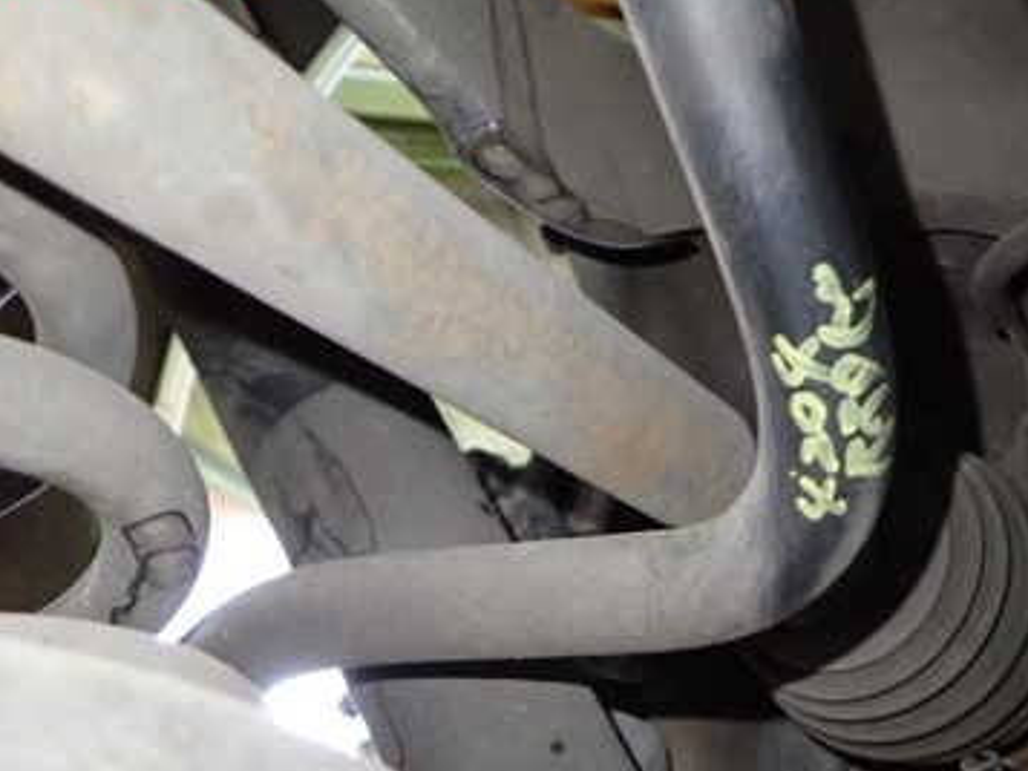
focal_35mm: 42
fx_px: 1248
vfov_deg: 33.8
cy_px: 567
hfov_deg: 44.6
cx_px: 608
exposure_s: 1/30
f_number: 2
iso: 640
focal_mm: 4.5
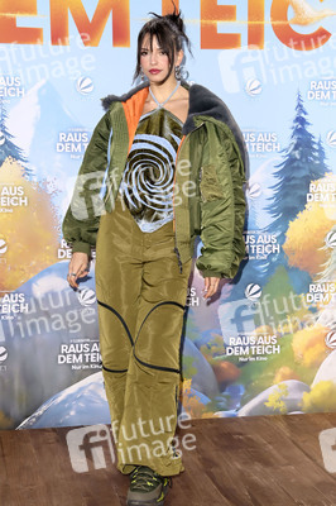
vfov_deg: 29.7
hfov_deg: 20.0
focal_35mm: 68
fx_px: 954
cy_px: 253
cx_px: 168
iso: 640
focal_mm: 68
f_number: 5.6
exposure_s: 1/250
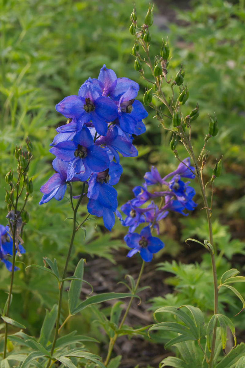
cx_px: 122
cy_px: 184
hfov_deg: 16.6
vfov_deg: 24.6
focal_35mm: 82
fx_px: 842
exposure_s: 1/500
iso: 1600
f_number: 10
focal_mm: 55
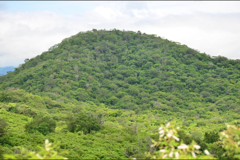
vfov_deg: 9.2
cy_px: 80
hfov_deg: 13.7
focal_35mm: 150
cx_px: 120
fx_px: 1000
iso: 100
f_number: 8
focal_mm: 100
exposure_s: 1/160
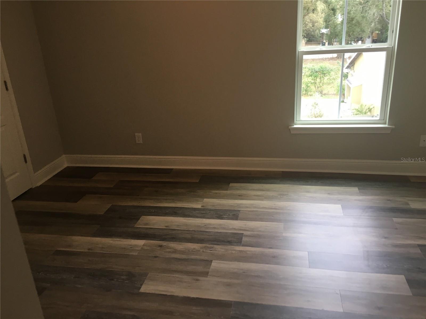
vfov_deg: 48.2
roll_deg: +2.7
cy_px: 160
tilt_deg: -17.8
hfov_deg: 61.7
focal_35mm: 29
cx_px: 213
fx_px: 357
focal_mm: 4.15
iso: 64
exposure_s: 1/30
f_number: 2.2
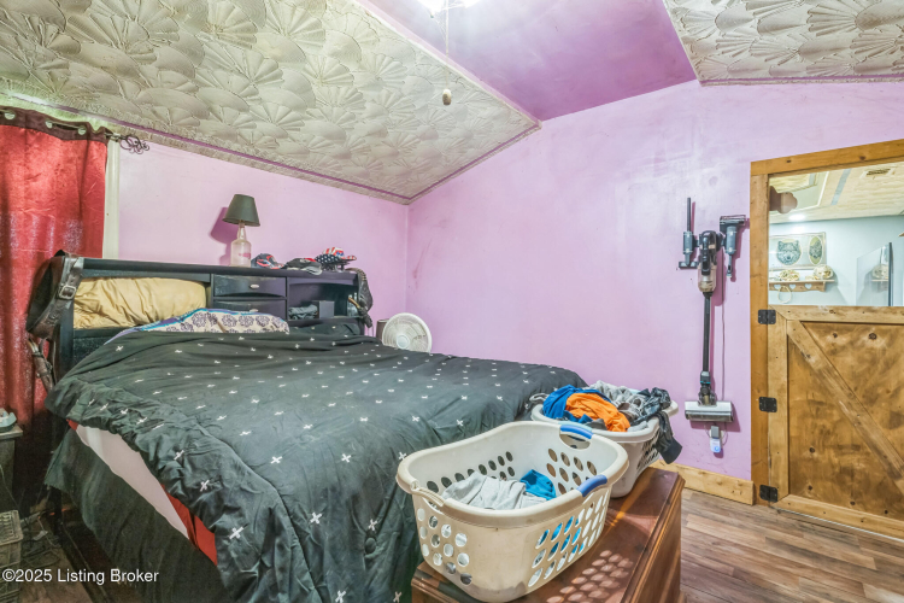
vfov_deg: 70.4
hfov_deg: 93.3
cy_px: 302
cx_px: 452
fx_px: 427
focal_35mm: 17
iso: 400
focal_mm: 17
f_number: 11
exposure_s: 1.6
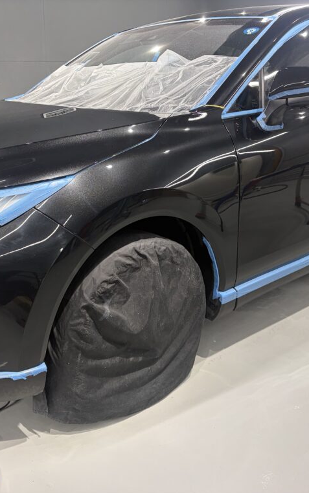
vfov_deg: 52.7
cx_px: 107
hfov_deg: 34.2
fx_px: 498
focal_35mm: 37
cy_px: 247
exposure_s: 1/60
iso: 80
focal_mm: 5.96
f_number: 1.6
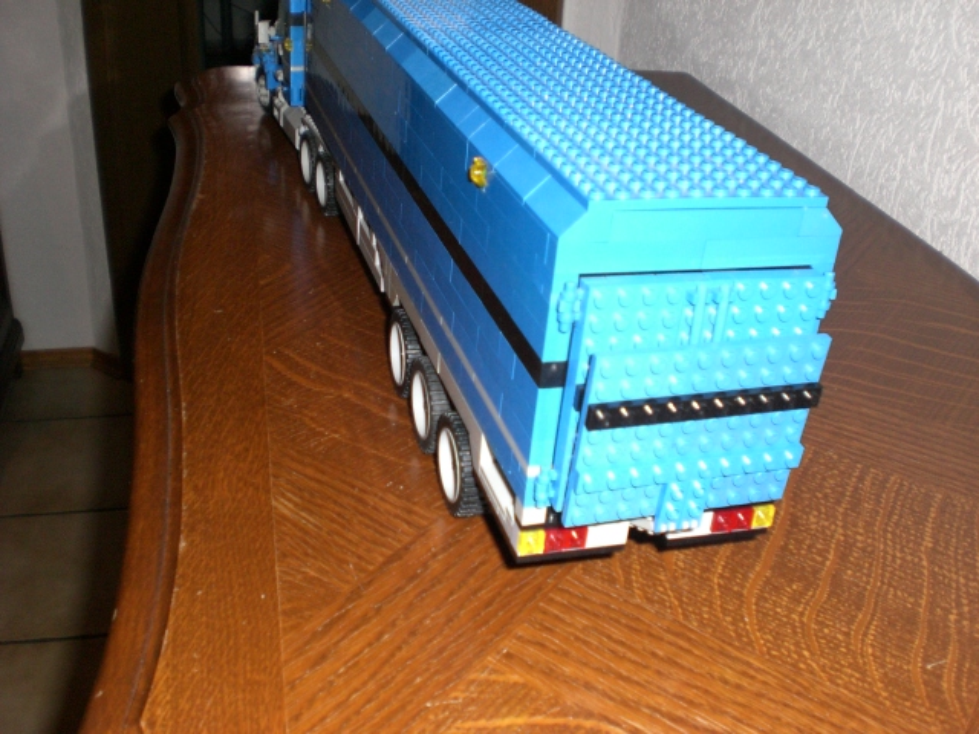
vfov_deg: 37.7
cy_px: 367
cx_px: 490
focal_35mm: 38
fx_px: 1075
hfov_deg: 49.0
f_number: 3.1
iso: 200
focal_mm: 6.3
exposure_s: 1/60
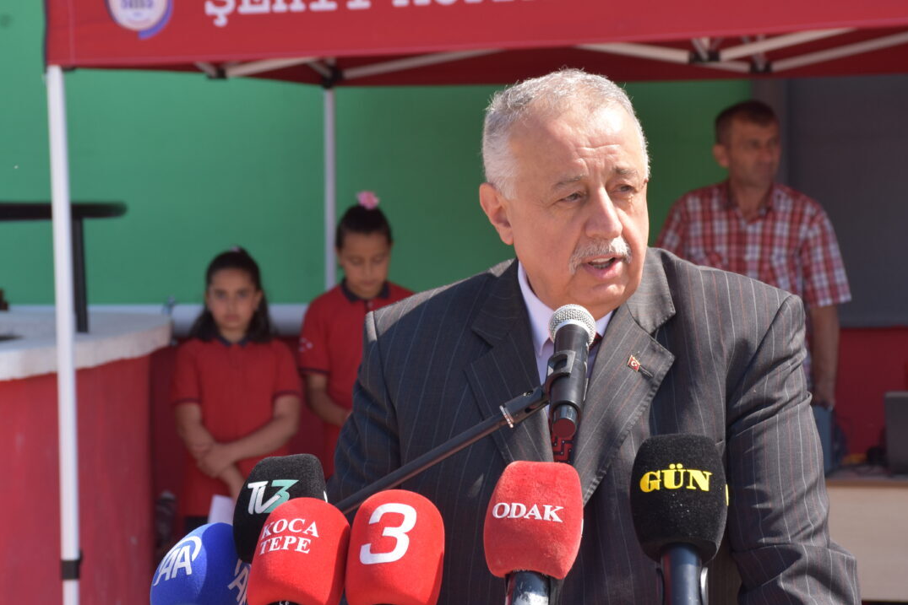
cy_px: 299
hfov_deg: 16.4
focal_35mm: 125
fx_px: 3153
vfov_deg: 11.0
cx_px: 459
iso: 250
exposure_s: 1/250
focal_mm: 70
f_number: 8
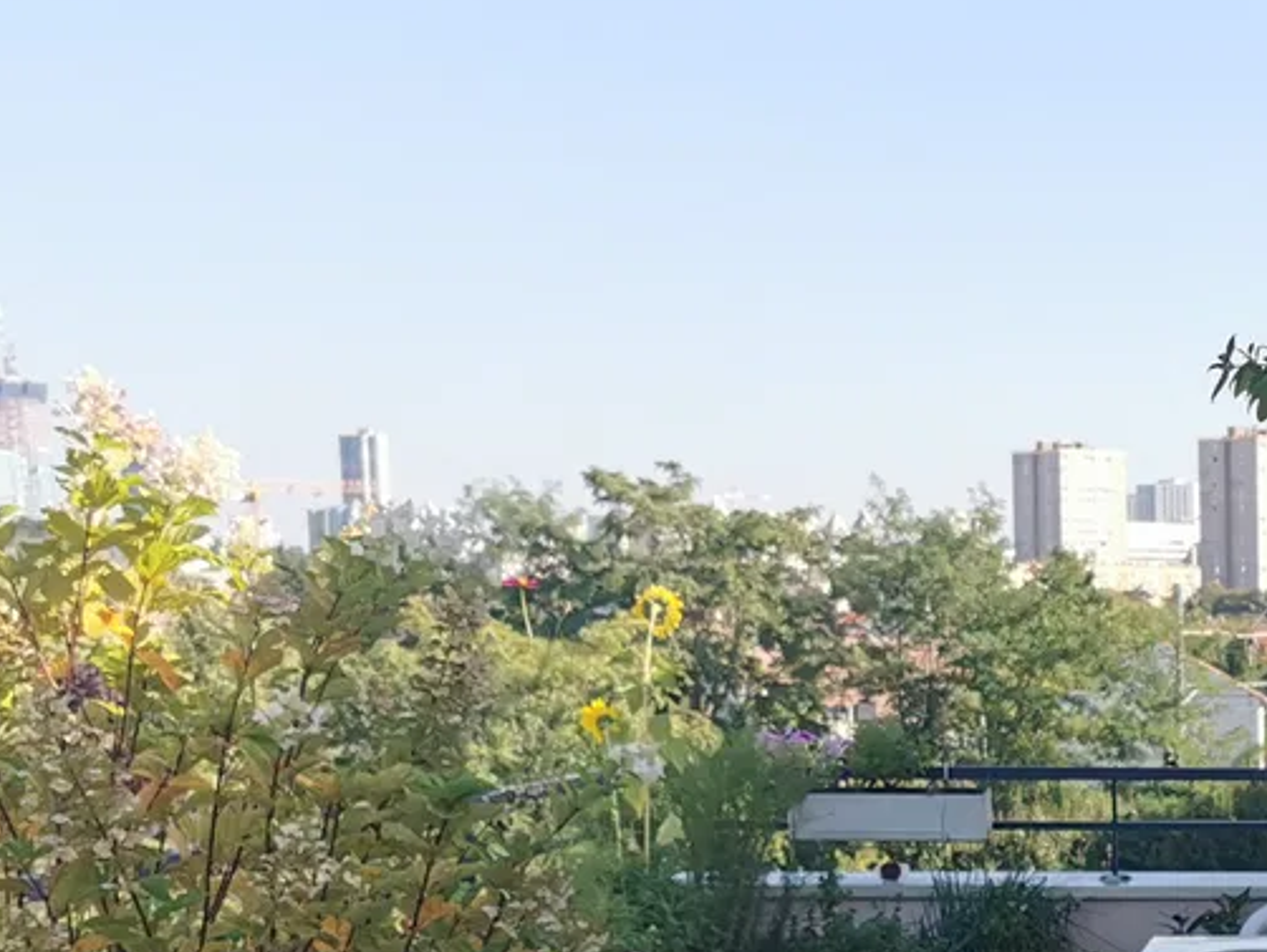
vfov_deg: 16.7
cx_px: 1492
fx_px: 3149
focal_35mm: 86
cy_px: 1030
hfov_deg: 21.3
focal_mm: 5.56
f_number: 1.6
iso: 50
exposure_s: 1/1479
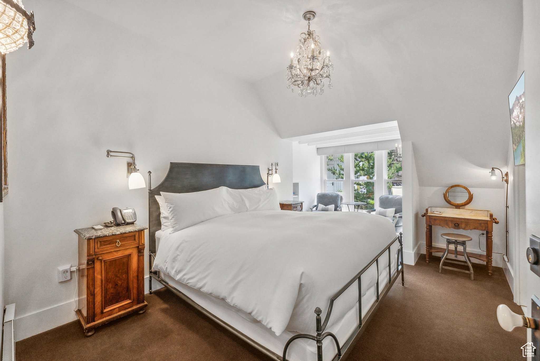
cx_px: 270
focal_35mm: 14
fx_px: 210
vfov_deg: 81.3
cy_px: 180
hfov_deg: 104.2
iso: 5000
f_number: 9
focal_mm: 14
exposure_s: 1/320
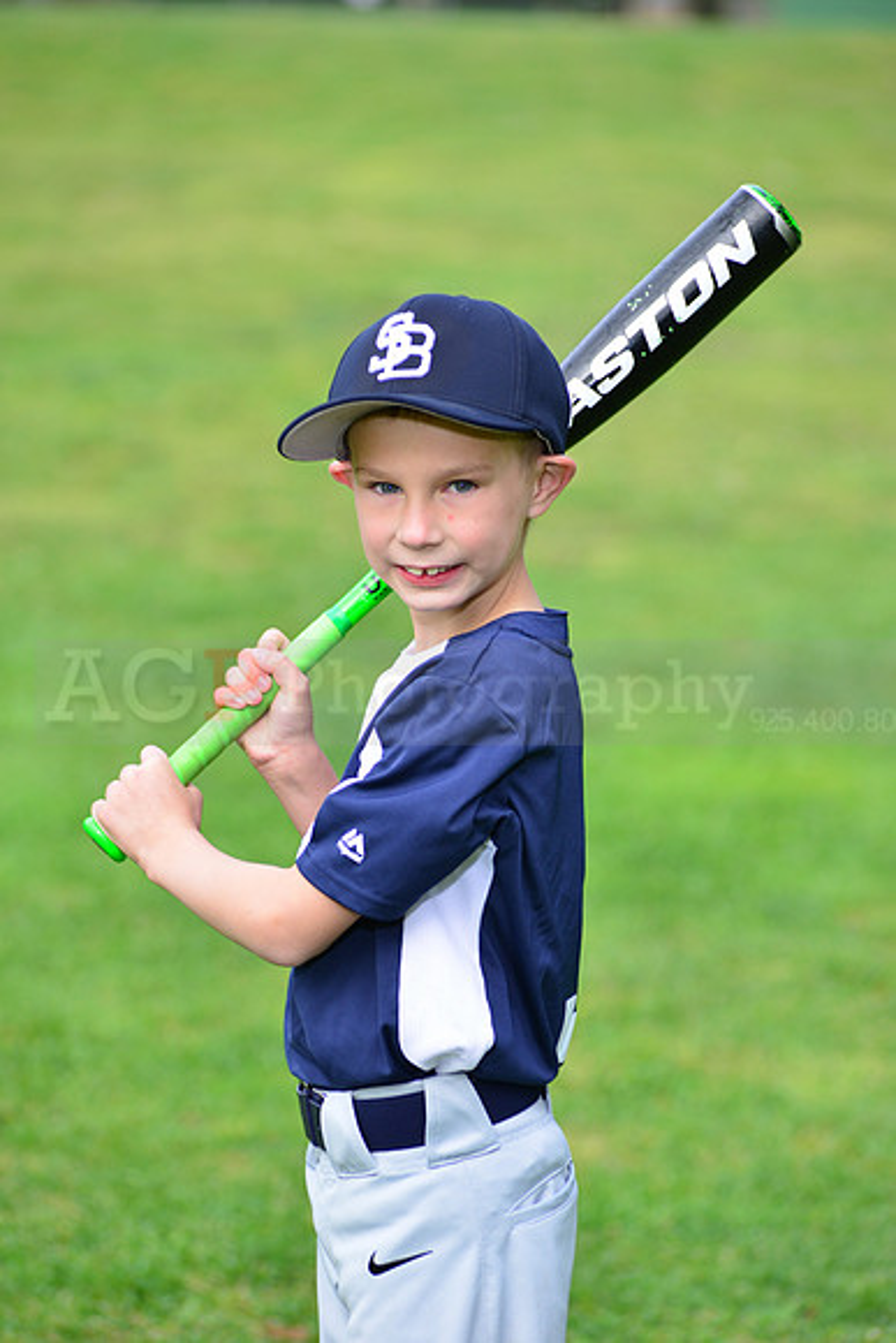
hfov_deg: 8.6
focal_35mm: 160
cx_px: 448
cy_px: 672
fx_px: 5969
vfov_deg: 12.8
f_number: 5.6
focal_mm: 160
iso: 320
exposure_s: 1/200
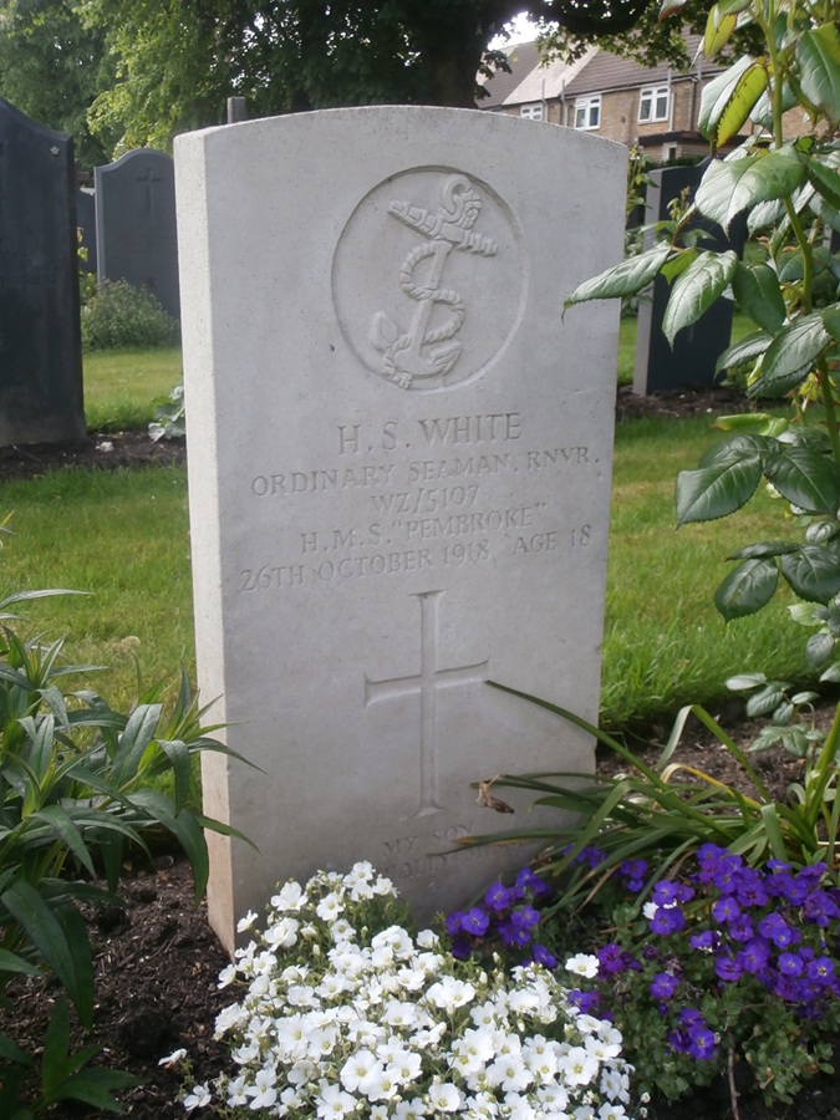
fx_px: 1229
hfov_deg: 37.7
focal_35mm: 38
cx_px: 420
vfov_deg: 49.0
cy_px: 560
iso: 100
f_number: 3.9
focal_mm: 6.67
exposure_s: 1/160
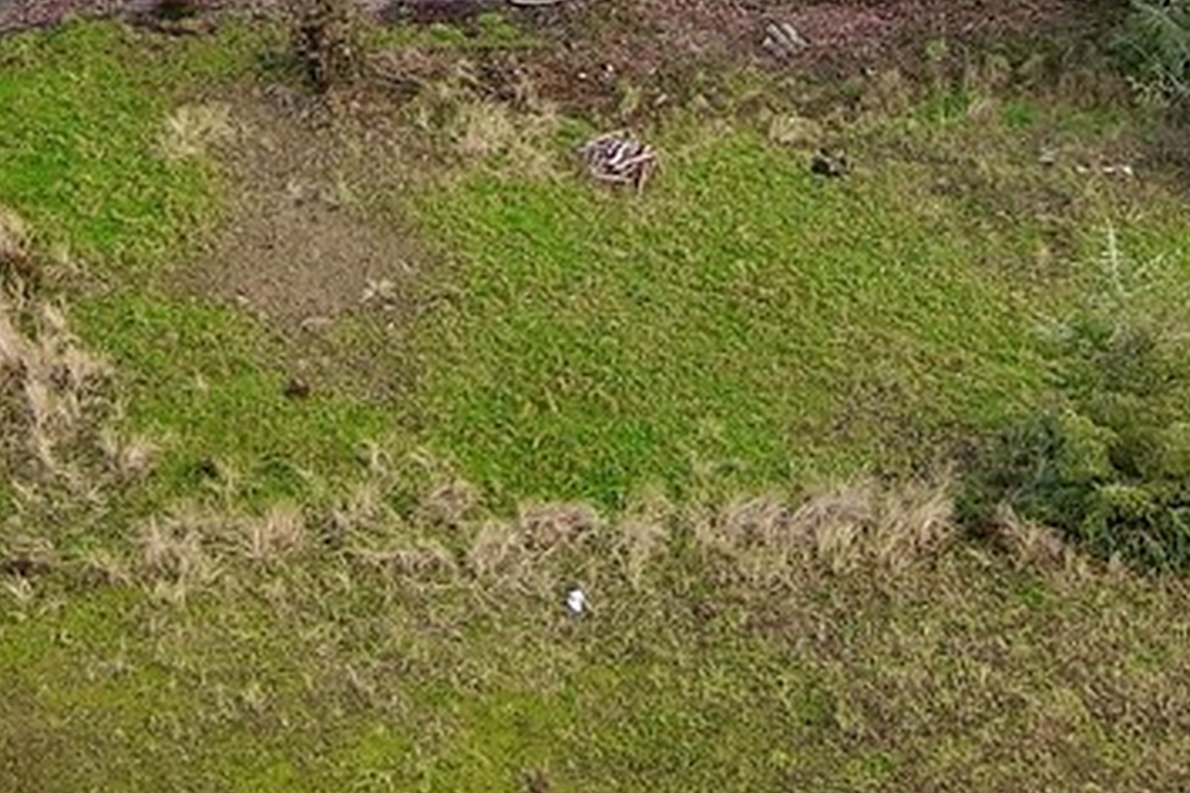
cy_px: -909
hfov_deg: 14.7
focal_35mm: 139
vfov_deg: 9.1
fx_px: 4594
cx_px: 213
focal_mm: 10.57
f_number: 2.8
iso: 100
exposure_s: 1/357
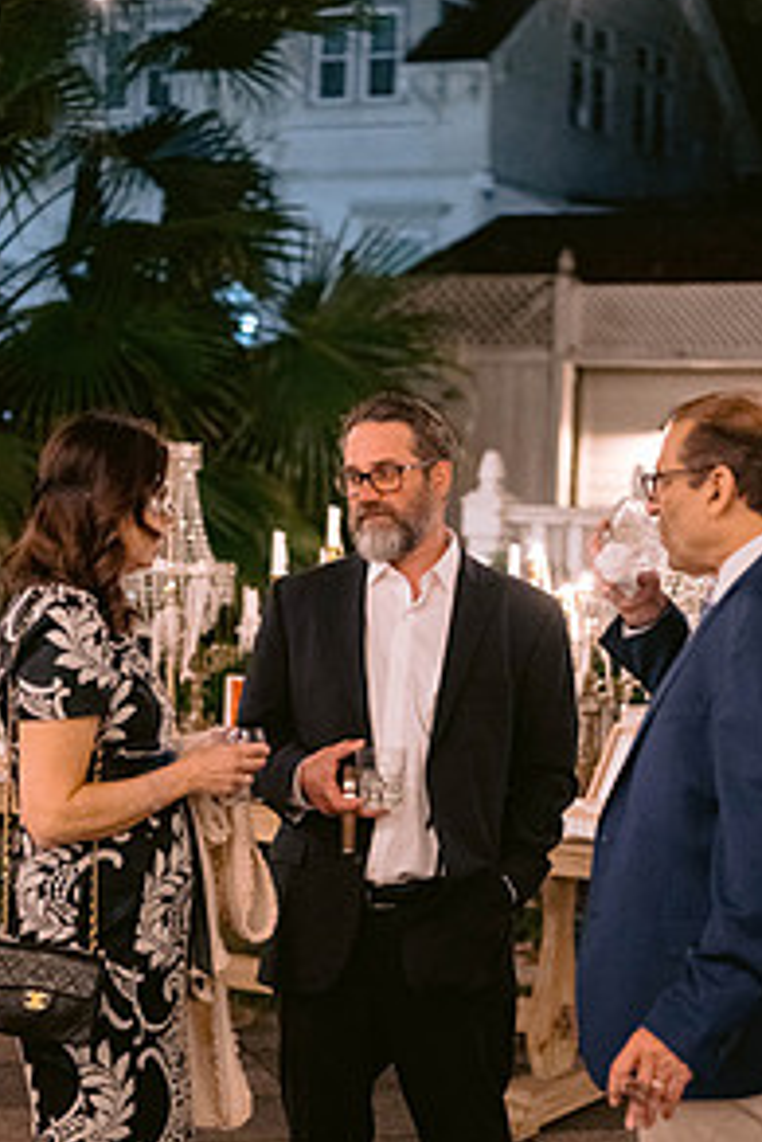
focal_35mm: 77
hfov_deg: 17.7
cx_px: 399
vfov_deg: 26.1
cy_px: 786
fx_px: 2442
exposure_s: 1/80
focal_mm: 50
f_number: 1.8
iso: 4000
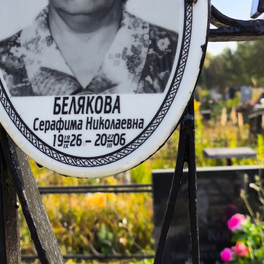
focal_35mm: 60
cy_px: 132
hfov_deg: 28.6
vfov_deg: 28.6
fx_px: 518
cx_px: 121
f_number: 1.7
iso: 50
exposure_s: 1/532
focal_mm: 4.71
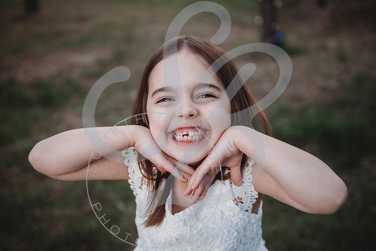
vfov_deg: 27.5
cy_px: 125
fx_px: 512
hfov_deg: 40.3
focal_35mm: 49
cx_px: 187
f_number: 2.8
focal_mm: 48
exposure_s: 1/200
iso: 100
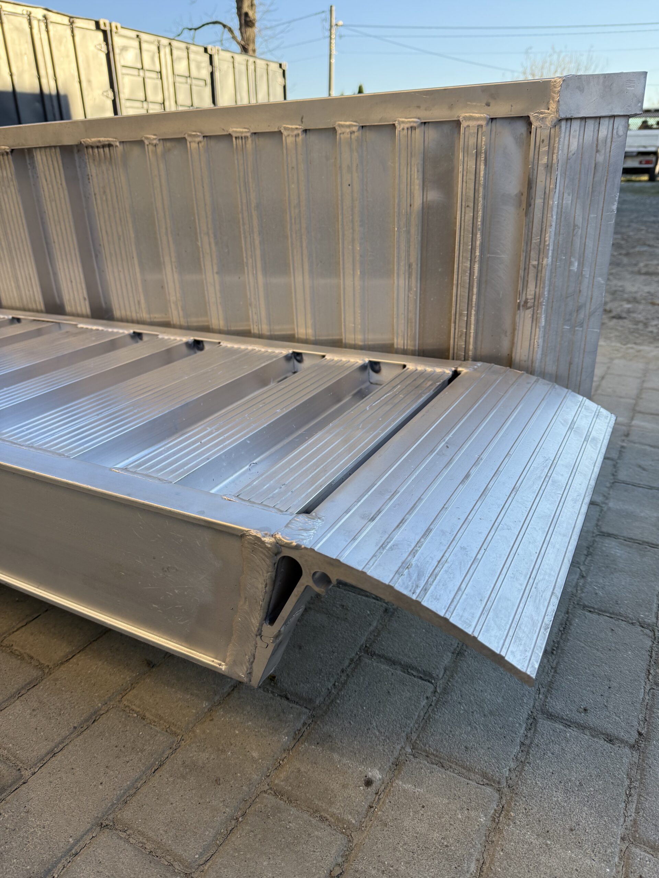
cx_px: 330
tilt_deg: -21.5
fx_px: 609
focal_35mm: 24
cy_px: 439
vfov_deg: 71.6
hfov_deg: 56.8
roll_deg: +0.9
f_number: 1.78
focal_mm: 6.76
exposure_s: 1/1174
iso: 100
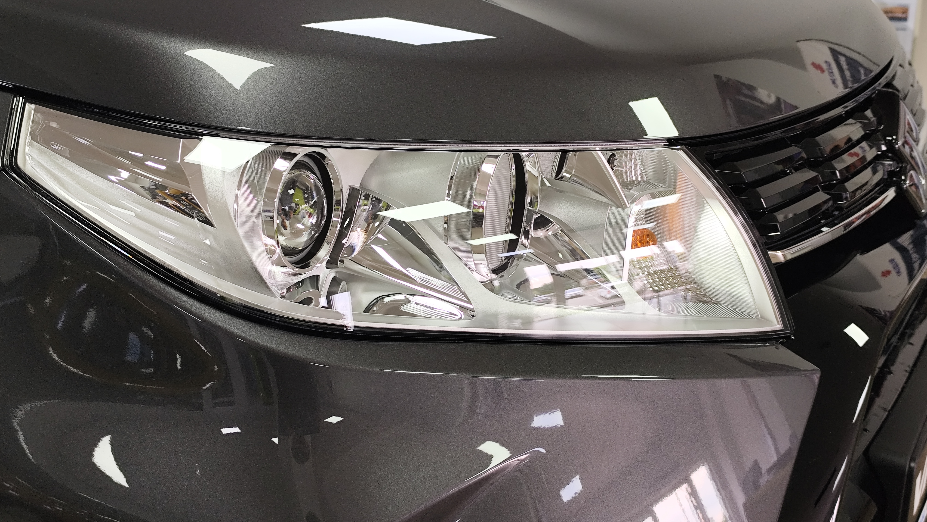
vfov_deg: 23.5
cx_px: 464
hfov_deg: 40.6
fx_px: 1254
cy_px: 272
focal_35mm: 51
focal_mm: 6.19
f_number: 1.65
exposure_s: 1/50
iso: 160
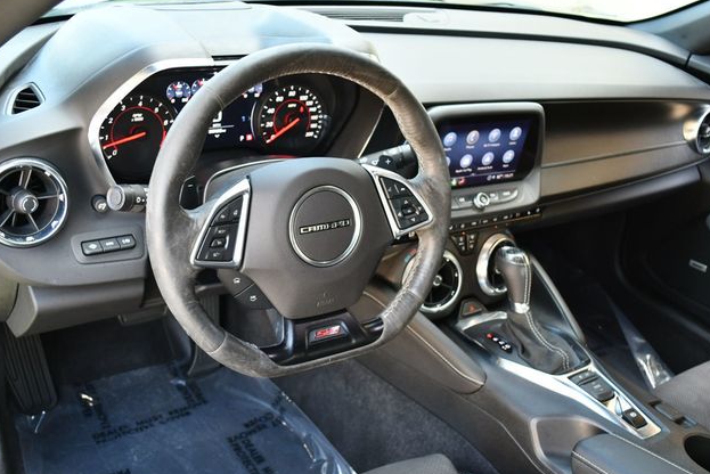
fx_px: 730
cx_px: 351
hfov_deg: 51.9
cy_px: 238
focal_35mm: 37
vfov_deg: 36.0
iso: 900
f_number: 3.5
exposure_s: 1/125
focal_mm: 18
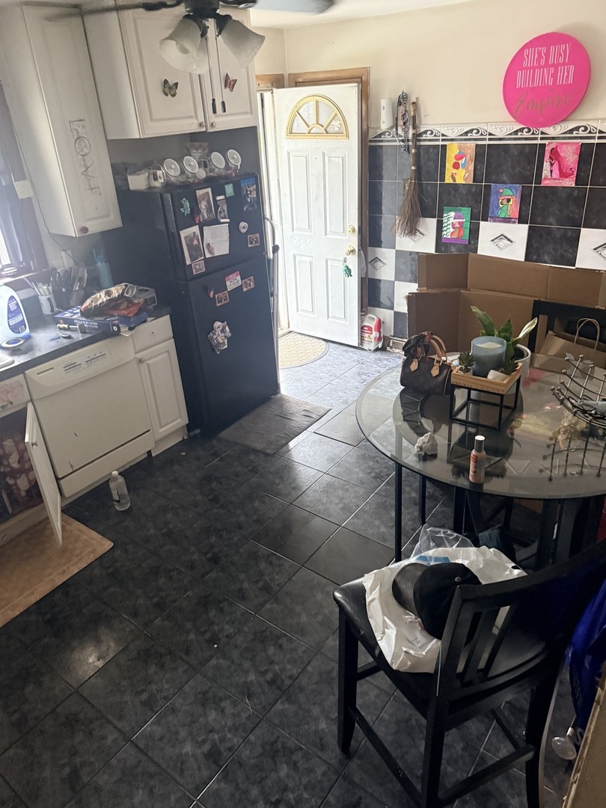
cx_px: 303
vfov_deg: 71.6
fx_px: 560
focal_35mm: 24
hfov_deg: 56.8
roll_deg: +3.9
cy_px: 404
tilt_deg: -27.6
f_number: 1.78
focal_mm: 6.76
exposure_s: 1/60
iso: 800
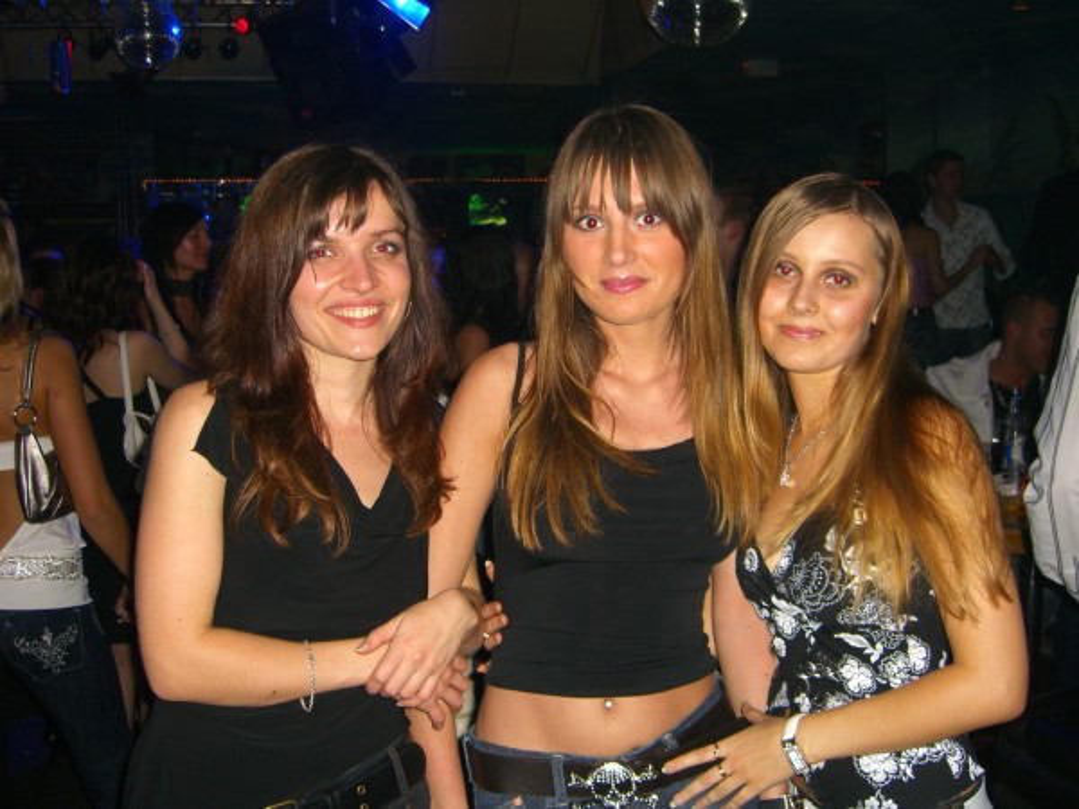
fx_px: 1184
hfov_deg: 49.0
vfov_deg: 37.7
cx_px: 540
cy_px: 404
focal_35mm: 38
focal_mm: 7.9
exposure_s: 1/60
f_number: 2.8
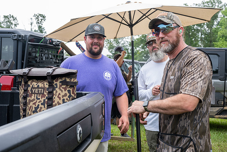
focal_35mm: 41
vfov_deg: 32.6
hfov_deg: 47.4
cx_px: 114
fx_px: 259
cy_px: 76
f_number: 6.3
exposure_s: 1/100
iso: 100
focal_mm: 41
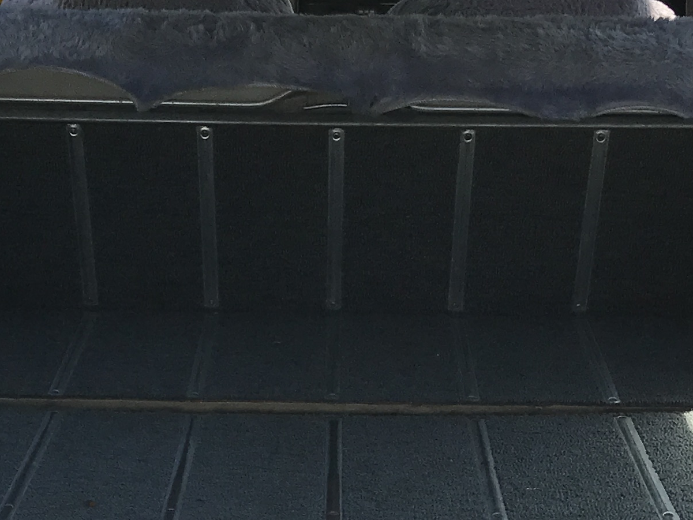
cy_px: 490
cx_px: 313
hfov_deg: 20.9
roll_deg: +1.4
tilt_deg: -20.6
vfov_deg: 15.5
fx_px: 1882
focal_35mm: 94
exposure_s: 1/1008
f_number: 1.8
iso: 20
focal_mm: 3.99
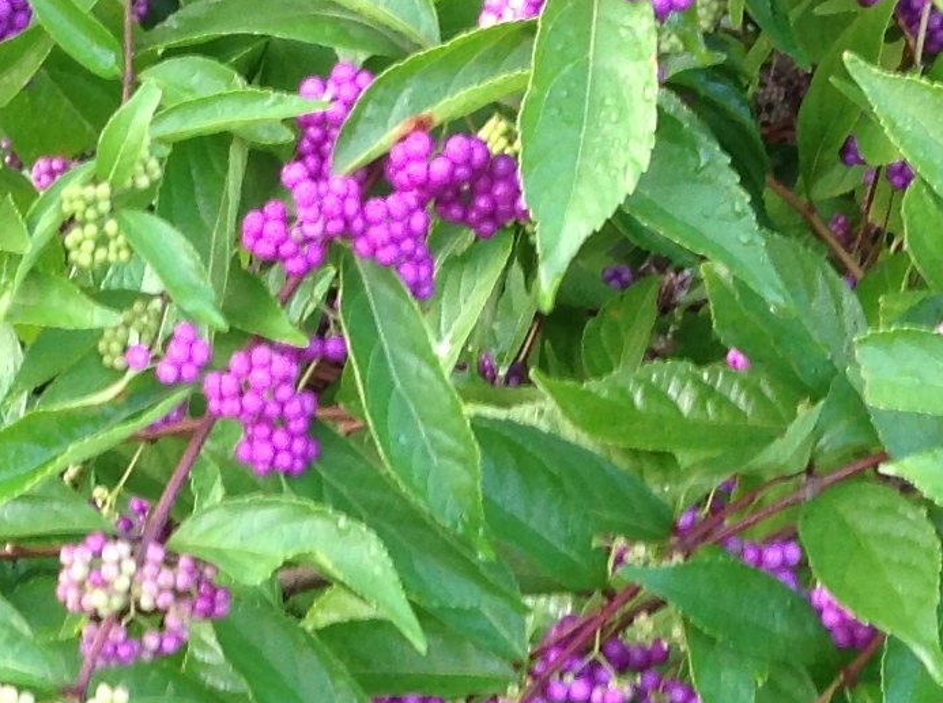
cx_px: 269
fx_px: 3562
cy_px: 1096
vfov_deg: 10.8
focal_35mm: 131
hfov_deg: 15.0
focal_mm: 4.28
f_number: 2.4
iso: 64
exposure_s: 1/20
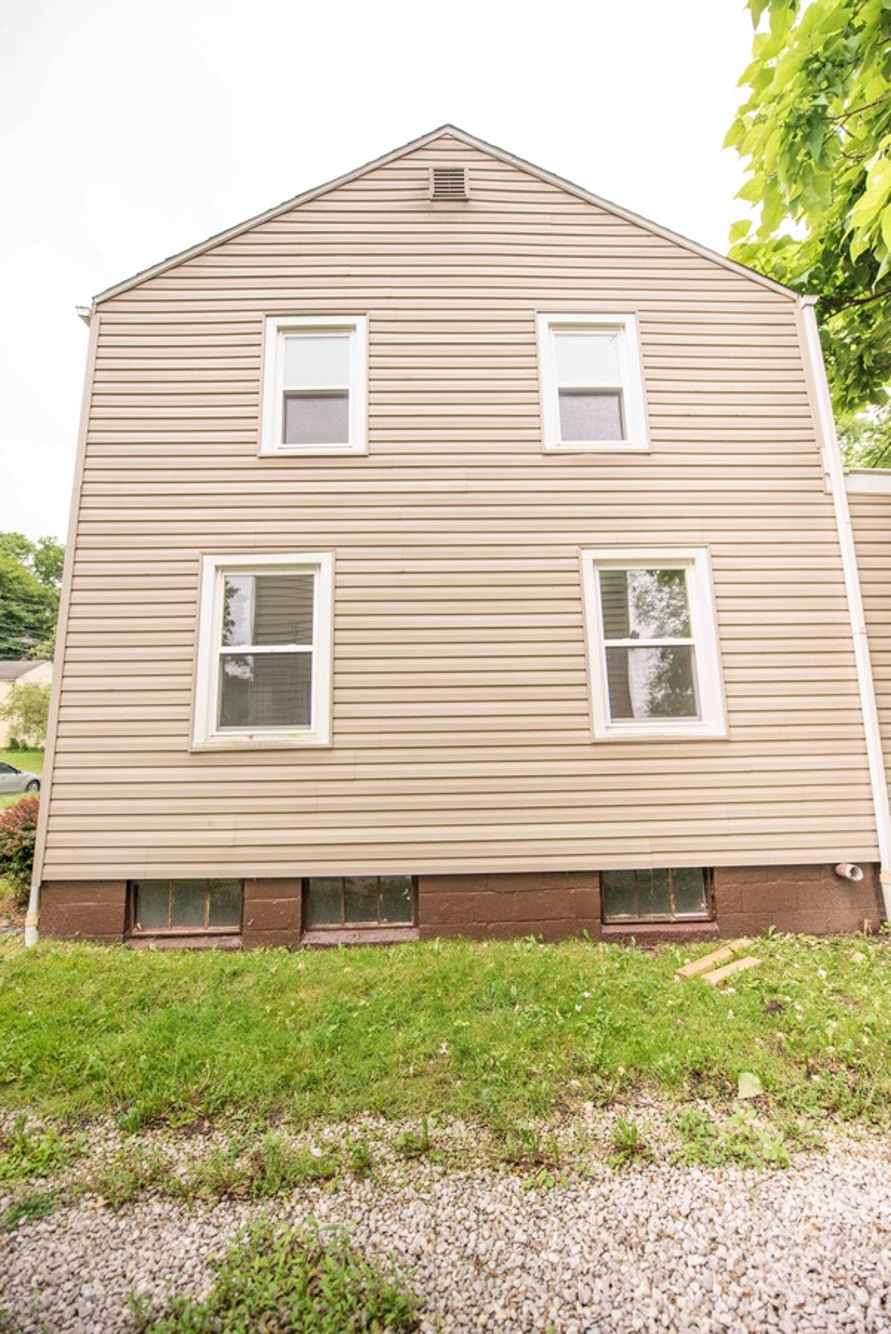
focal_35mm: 14
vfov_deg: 104.2
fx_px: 519
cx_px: 446
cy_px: 667
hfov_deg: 81.3
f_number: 2.8
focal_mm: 14
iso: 1000
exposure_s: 1/3200
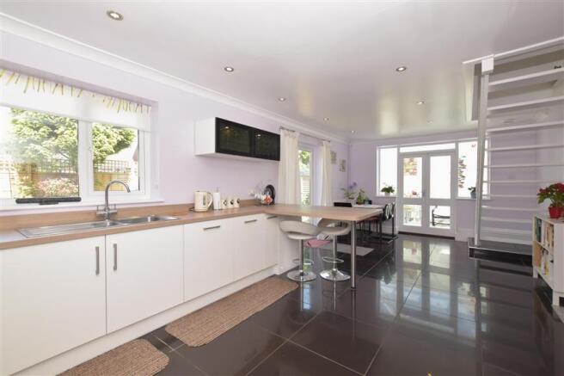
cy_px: 188
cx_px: 282
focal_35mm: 15
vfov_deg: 77.3
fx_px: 235
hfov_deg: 100.4
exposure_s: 1/125
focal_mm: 10
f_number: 7.1
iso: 400
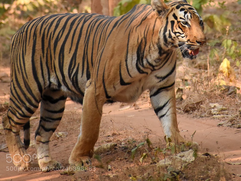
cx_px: 149
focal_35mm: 559
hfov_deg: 3.5
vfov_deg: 2.7
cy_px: 80
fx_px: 3892
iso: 2200
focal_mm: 300
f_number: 6.3
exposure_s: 1/1000
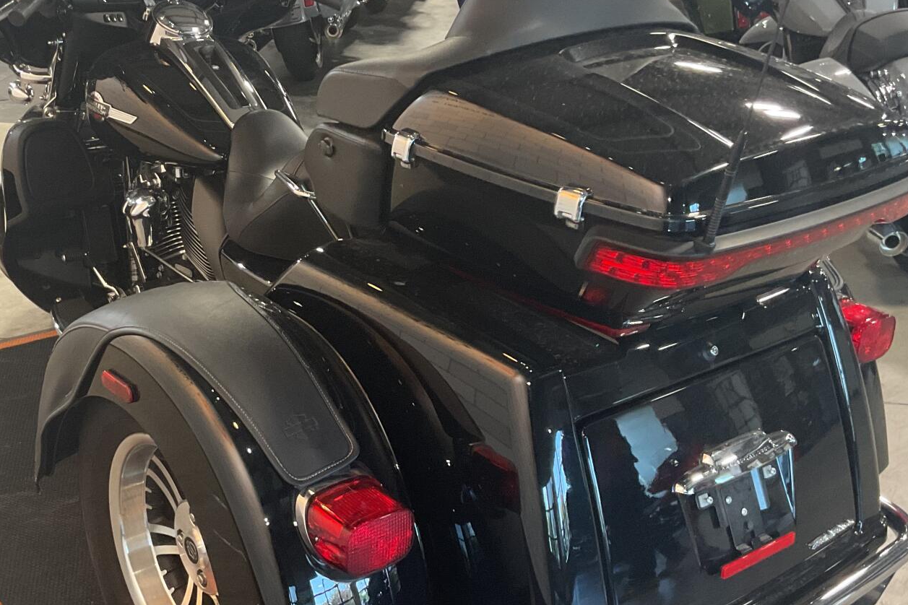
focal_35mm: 48
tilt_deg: -23.9
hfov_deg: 40.8
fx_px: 1211
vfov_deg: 28.1
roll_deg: +1.0
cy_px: 315
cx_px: 340
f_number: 1.8
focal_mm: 3
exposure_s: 1/60
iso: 200
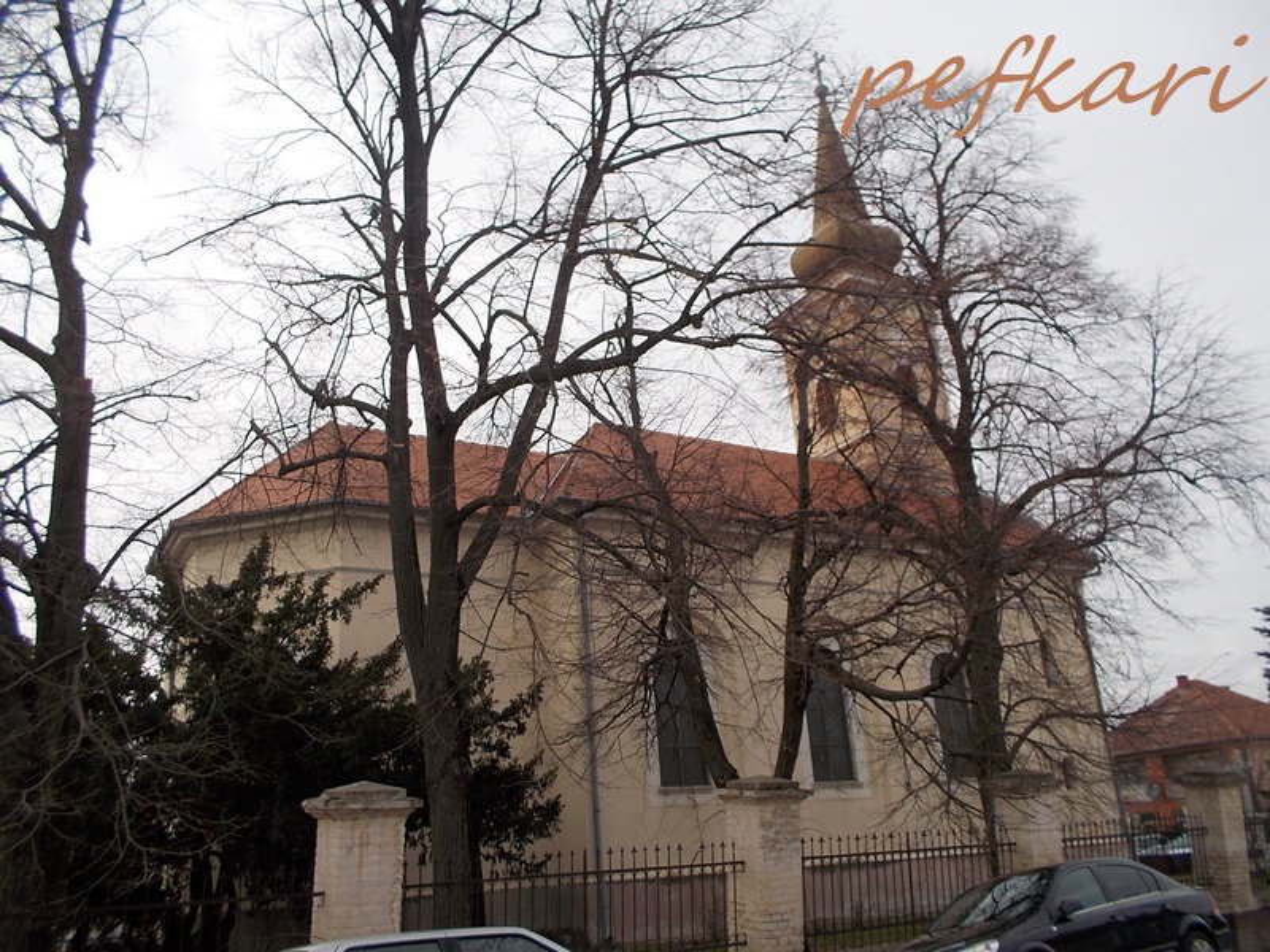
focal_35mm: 29
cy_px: 476
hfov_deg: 61.7
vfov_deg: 48.2
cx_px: 635
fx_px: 1064
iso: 80
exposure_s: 1/400
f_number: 3.3
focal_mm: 4.1
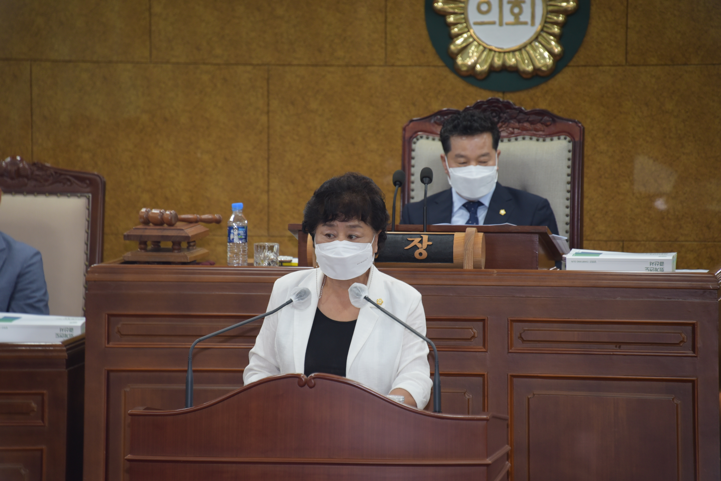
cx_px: 360
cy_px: 240
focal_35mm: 250
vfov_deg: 5.5
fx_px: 5009
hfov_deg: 8.2
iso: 1250
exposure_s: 1/200
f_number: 5.6
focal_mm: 250
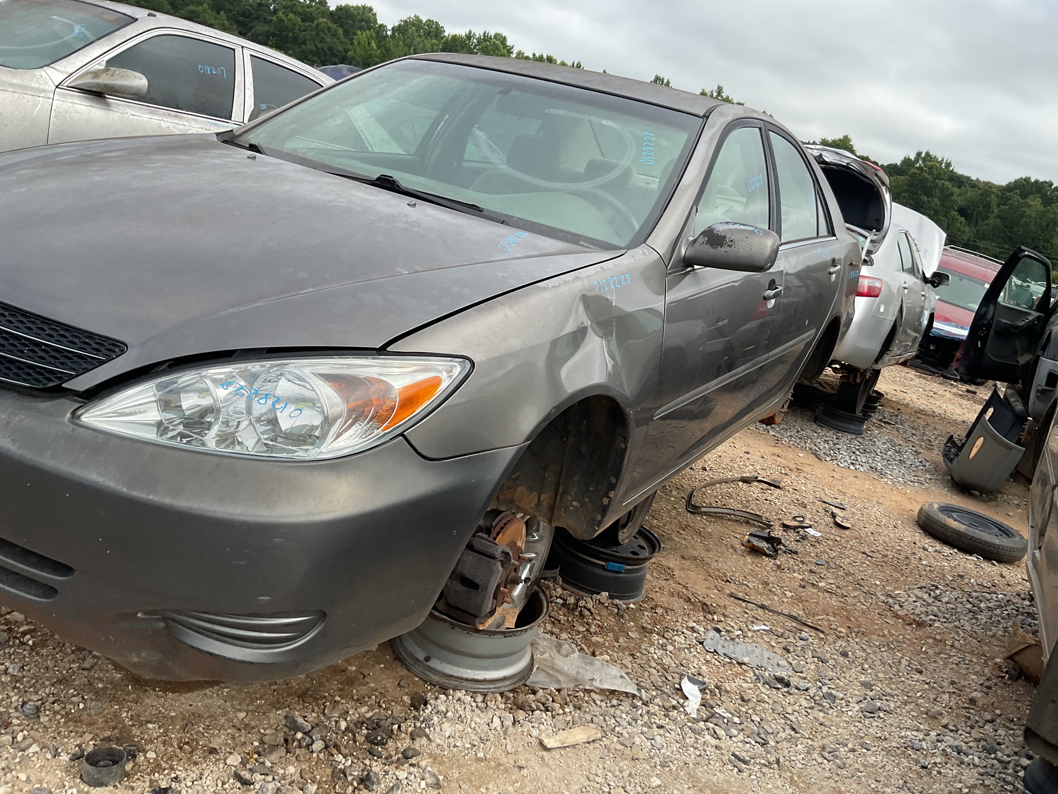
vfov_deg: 48.2
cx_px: 529
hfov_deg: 61.7
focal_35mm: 29
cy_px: 397
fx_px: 886
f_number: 1.8
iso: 16
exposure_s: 1/657
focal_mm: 3
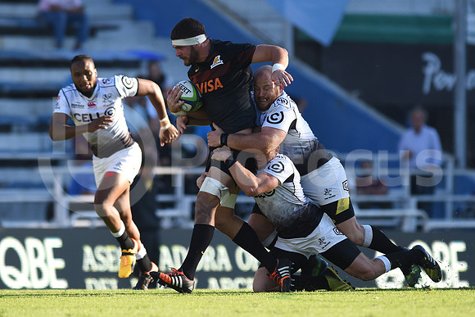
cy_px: 158
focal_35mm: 420
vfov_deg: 3.3
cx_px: 238
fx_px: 5543
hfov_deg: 4.9
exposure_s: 1/1600
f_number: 4
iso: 500
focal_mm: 420
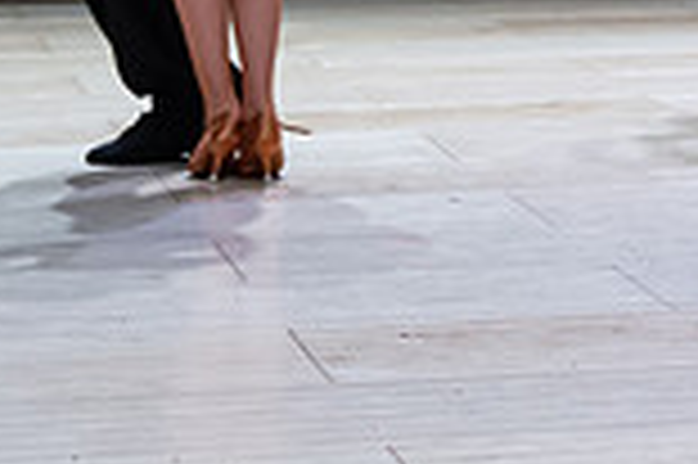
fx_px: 4997
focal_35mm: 258
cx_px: 1268
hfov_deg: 7.7
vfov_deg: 5.2
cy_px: -340
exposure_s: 1/400
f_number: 3.2
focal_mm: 60
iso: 3200
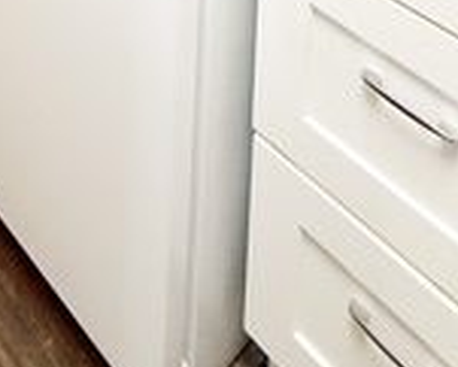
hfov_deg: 28.8
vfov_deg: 14.8
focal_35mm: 58
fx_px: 787
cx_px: -70
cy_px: -531
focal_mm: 2.22
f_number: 2.2
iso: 160
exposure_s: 1/120
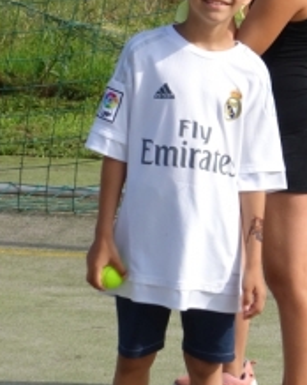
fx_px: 3059
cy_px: 143
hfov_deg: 5.7
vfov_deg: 7.2
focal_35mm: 269
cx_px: 265
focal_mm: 17.01
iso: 80
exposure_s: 1/320
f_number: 5
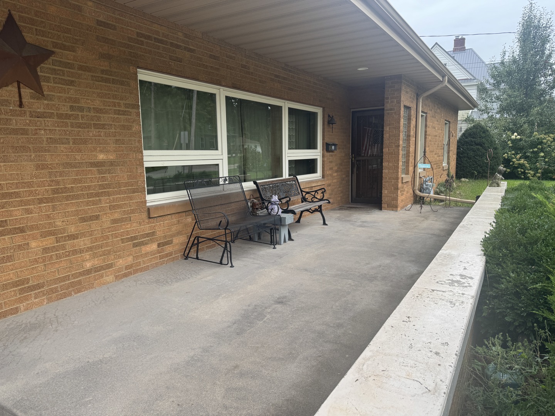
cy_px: 208
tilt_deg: -9.0
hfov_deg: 71.6
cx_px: 278
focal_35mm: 24
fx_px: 385
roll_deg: +1.3
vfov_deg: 56.8
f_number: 1.78
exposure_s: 1/266
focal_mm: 6.76
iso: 64
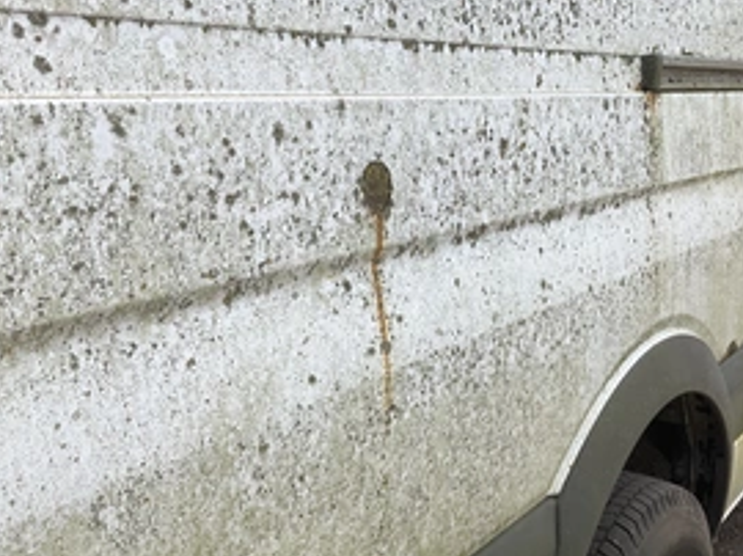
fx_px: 922
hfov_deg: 43.3
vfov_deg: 33.2
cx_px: 493
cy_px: 176
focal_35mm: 43
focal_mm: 3
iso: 25
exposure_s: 1/1121
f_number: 1.8
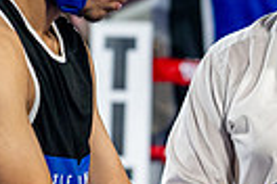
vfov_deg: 4.9
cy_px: 185
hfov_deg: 7.2
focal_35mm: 282
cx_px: 350
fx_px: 2170
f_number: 2
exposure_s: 1/1000
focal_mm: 64
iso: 4000
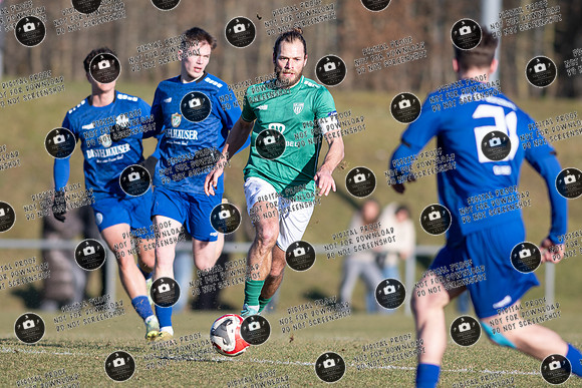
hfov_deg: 3.2
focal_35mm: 637
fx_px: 10302
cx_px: 279
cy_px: 175
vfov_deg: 2.2
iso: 110
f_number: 3.2
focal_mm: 300
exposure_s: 1/1600
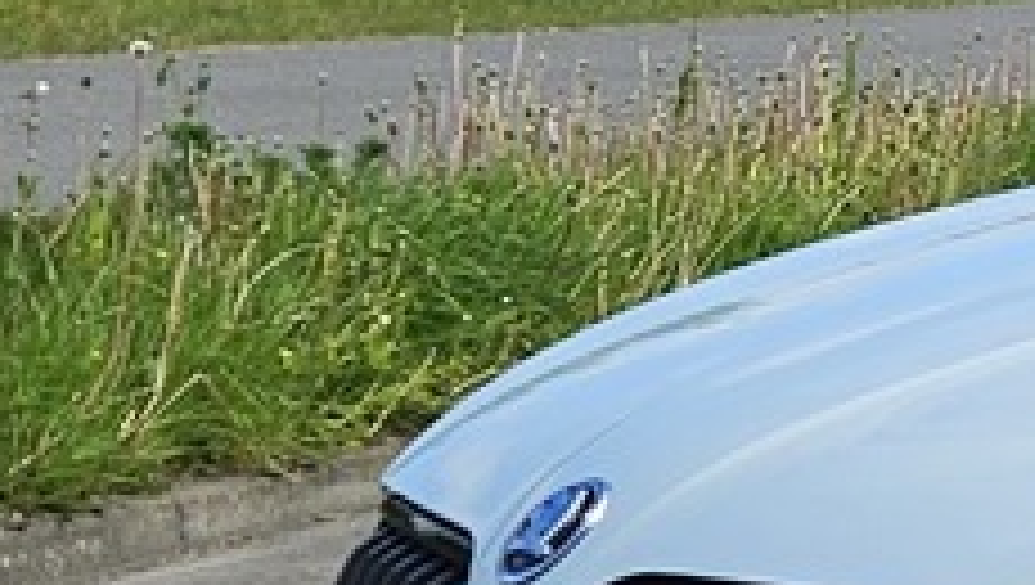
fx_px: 4781
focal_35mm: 174
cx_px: 2538
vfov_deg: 7.0
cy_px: 302
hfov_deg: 10.5
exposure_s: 1/2105
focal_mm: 5.4
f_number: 1.8
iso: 25
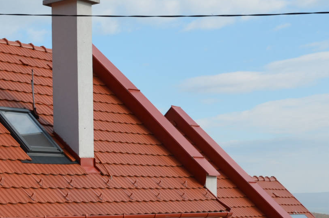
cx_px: -30
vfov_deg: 15.2
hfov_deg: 21.7
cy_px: 176
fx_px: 812
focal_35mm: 89
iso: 110
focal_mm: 24
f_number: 8
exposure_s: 1/250
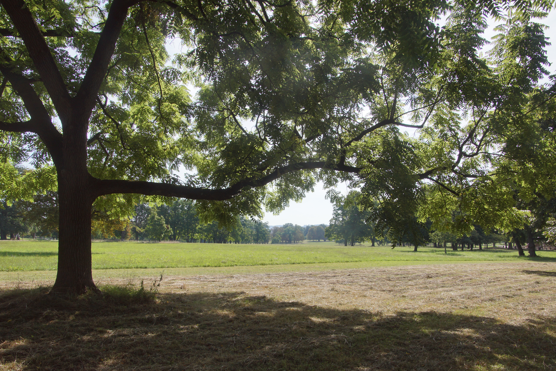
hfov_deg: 61.9
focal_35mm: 30
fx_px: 463
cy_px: 186
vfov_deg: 43.6
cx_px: 278
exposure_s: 1/200
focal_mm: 20
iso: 200
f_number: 11
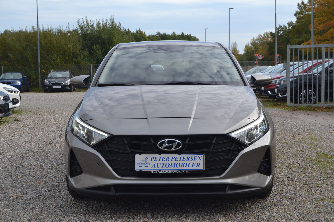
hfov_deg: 37.9
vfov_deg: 25.8
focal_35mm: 52
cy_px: 111
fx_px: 487
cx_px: 167
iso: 100
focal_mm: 35
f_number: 7.1
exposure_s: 1/250
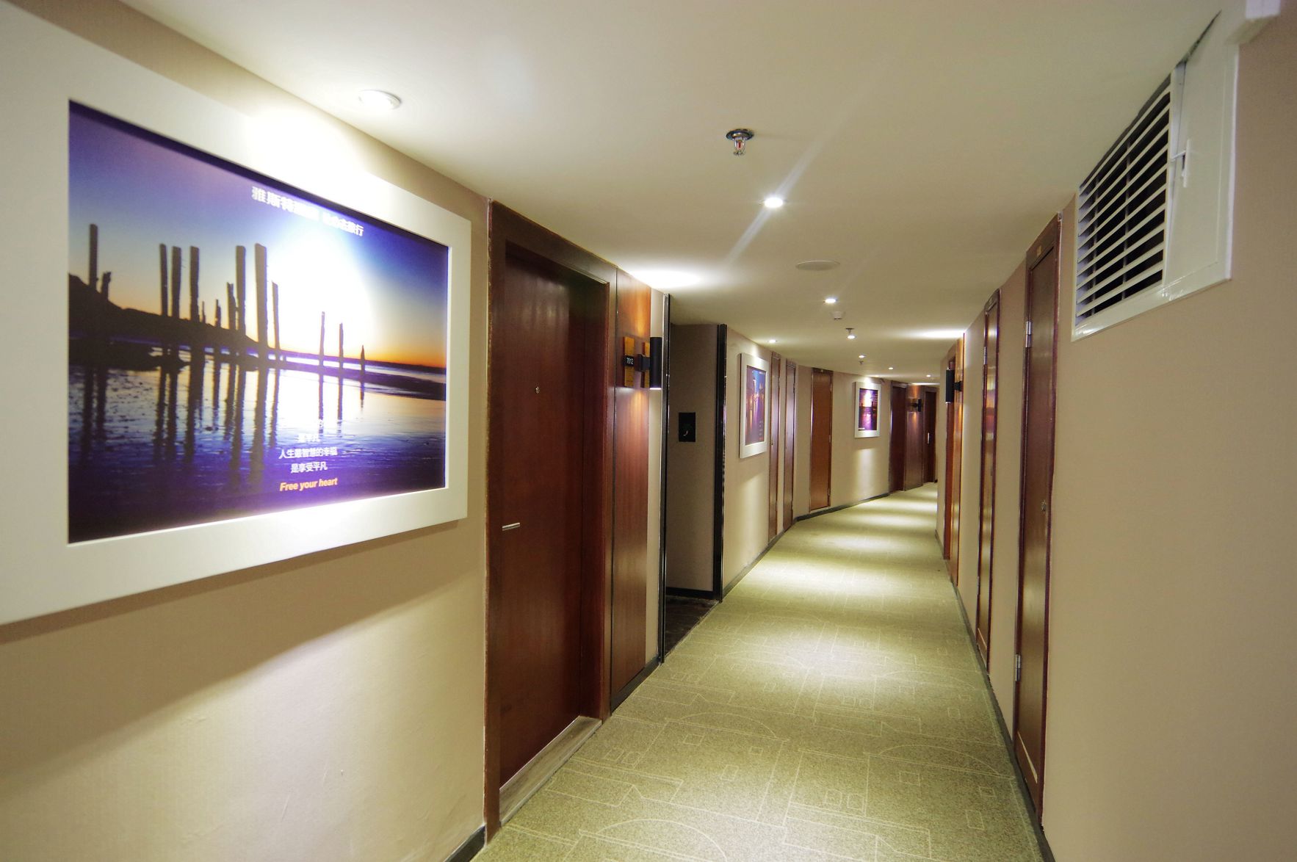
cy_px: 431
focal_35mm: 18
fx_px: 648
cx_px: 648
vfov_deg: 67.3
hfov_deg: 90.1
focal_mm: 12
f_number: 4
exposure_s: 1/20
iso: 1600
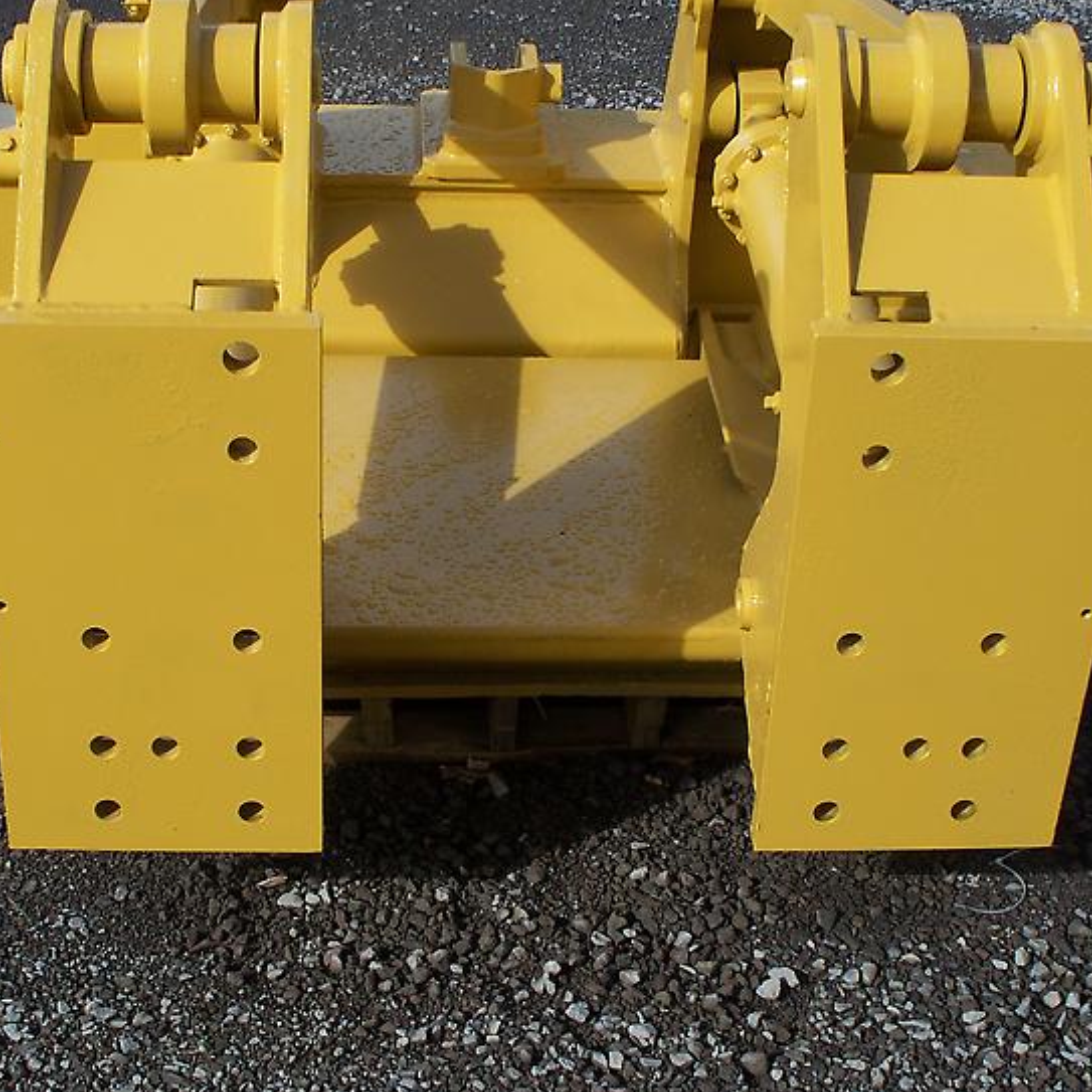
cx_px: 531
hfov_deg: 28.6
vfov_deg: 28.6
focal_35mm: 60
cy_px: 479
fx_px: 2141
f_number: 5
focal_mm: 7.54
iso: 64
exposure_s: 1/320
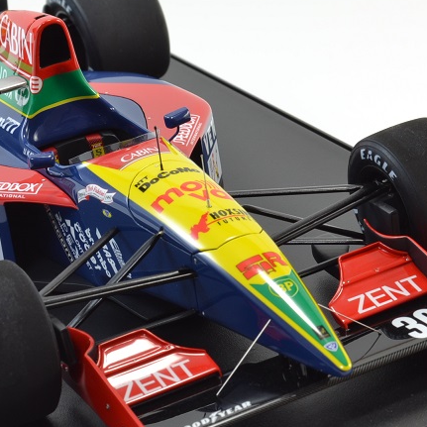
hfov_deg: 11.6
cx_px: 104
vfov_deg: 11.7
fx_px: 2092
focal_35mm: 150
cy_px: 195
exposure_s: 1
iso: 200
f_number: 16
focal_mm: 55
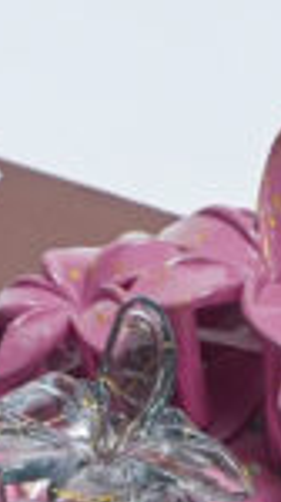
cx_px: -191
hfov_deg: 5.3
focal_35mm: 225
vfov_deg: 9.5
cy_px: 614
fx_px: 2991
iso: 800
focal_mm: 31
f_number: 5
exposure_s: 1/160
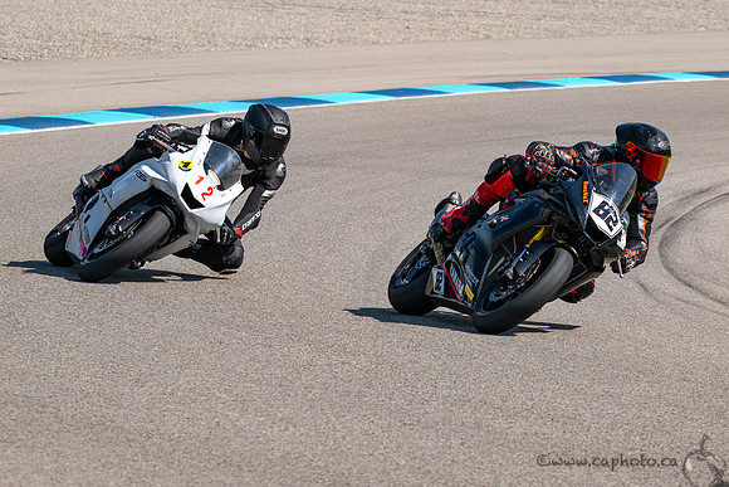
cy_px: 224
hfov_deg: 7.6
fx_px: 5469
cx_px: 408
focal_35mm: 270
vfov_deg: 5.1
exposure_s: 1/1250
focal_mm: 230
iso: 500
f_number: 11
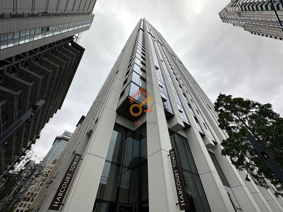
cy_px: 106
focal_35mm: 14
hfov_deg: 102.1
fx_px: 114
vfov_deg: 85.7
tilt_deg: +49.6
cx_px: 142
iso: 50
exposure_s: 1/1135
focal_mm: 2.22
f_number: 2.2
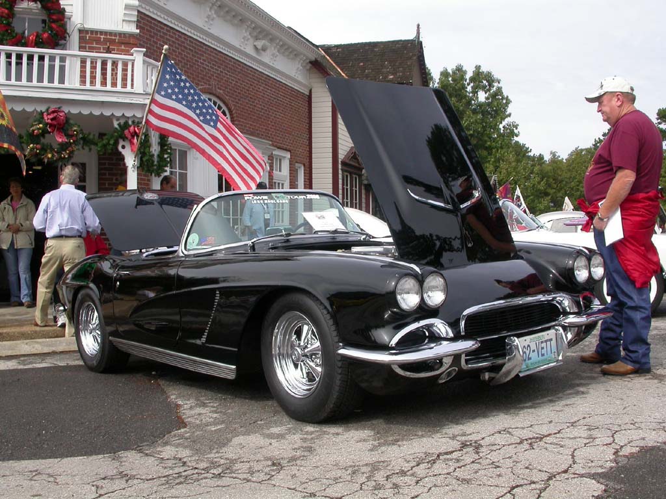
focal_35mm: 38
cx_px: 333
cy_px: 250
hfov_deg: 49.0
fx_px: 731
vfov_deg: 37.7
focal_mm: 7.85
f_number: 6.7
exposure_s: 1/238
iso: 100
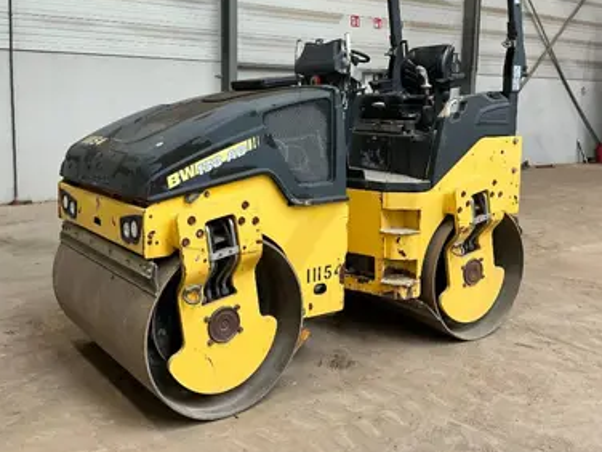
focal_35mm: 37
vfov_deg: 38.5
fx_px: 643
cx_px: 288
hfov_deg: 50.1
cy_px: 175
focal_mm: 3
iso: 100
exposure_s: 1/60
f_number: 1.8
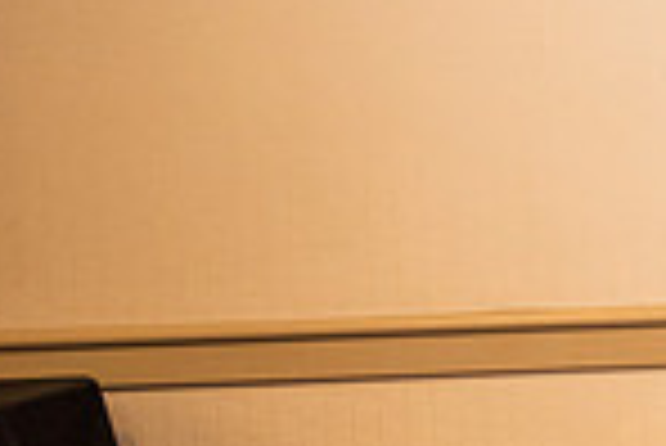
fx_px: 2315
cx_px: 1274
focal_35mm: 125
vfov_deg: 11.0
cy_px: 160
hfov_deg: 14.1
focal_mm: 32
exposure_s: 1/125
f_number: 2.8
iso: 1600
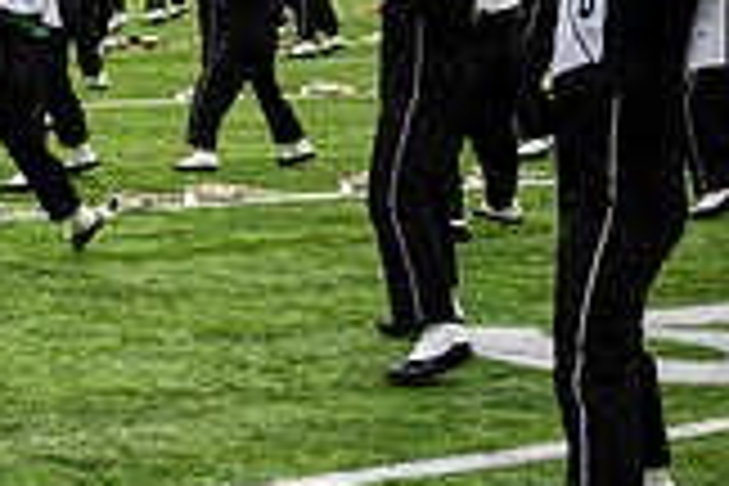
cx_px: -446
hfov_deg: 13.9
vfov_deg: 10.0
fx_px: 2754
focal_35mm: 136
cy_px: 34
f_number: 2.8
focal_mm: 38
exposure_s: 1/500
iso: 100
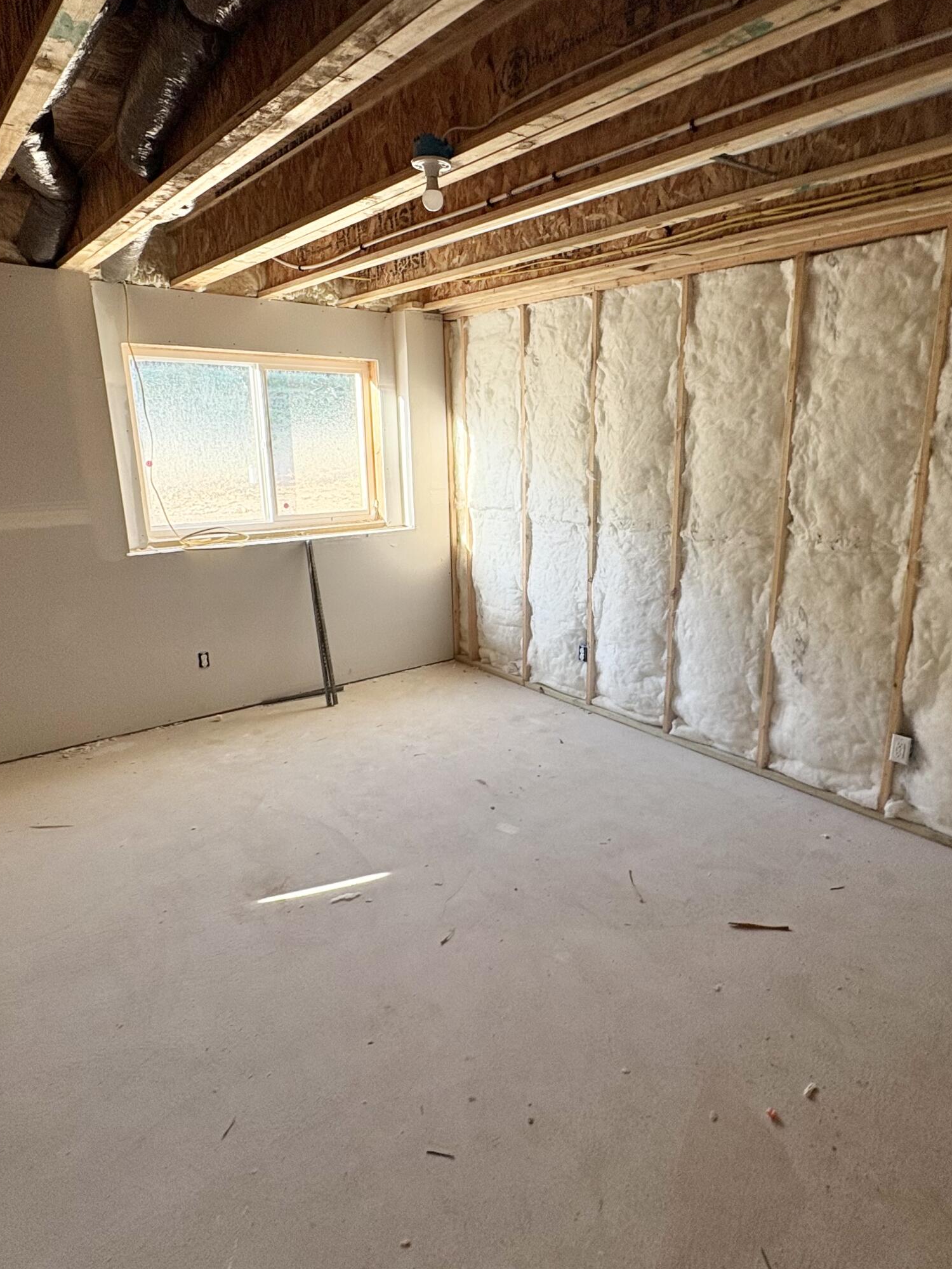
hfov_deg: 63.1
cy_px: 633
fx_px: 770
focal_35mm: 21
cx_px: 546
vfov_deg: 79.0
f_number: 2.2
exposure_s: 1/140
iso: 125
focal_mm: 2.22
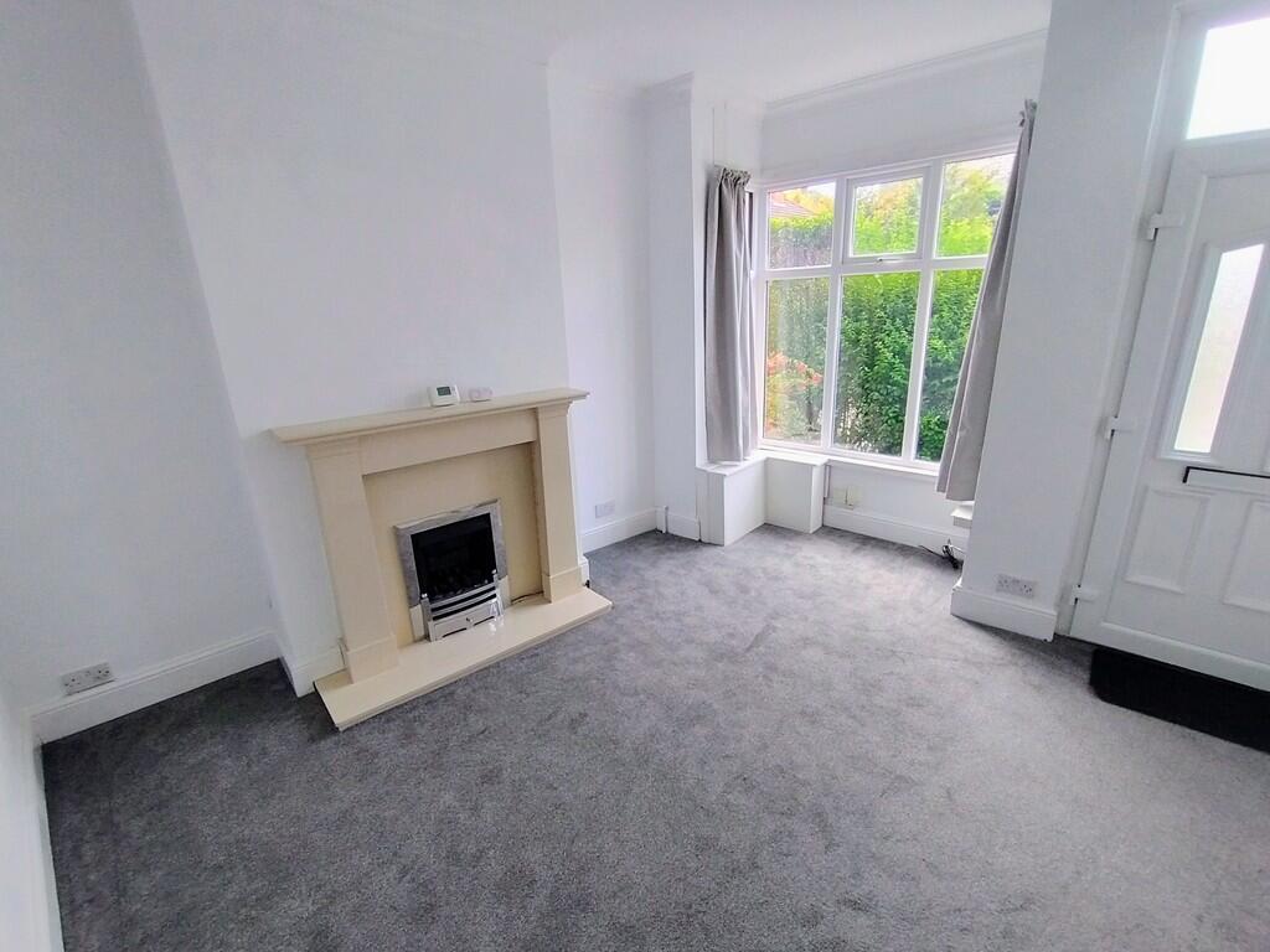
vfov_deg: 78.1
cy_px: 476
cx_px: 635
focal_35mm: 16
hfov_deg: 94.5
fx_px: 587
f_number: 2.2
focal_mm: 1.66
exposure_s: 1/100
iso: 139
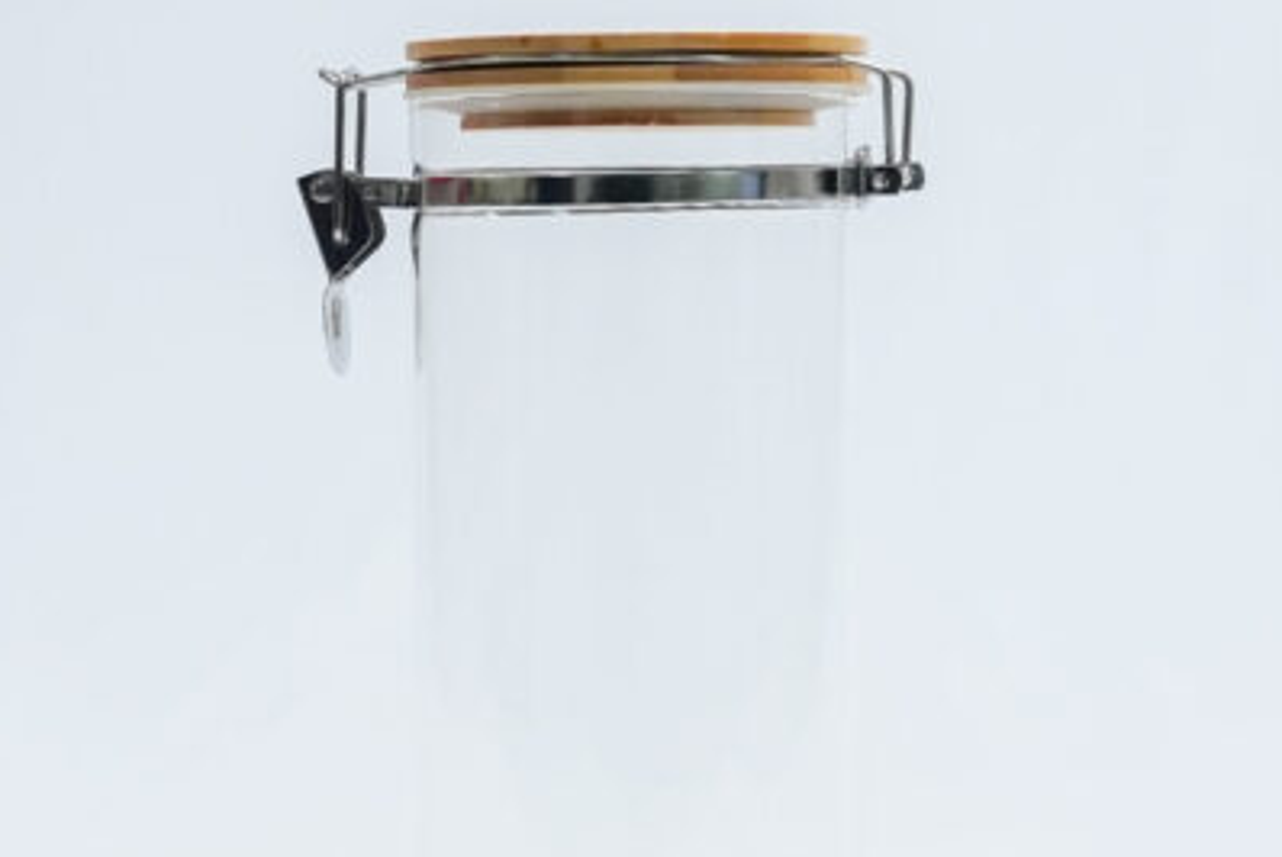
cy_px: 414
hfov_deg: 17.6
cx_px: 622
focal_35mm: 116
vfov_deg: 11.8
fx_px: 4134
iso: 2500
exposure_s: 1/125
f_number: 10
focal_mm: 44
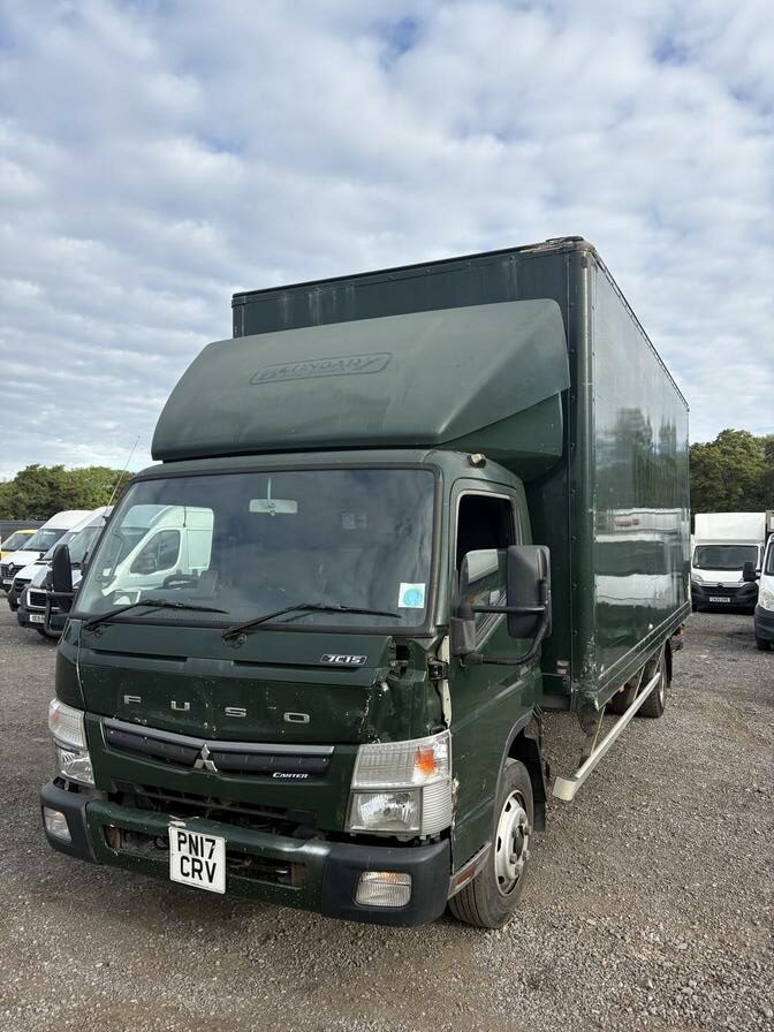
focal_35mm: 26
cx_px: 387
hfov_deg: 53.1
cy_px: 516
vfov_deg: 67.3
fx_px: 775
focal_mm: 5.96
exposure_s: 1/1337
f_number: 1.6
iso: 50
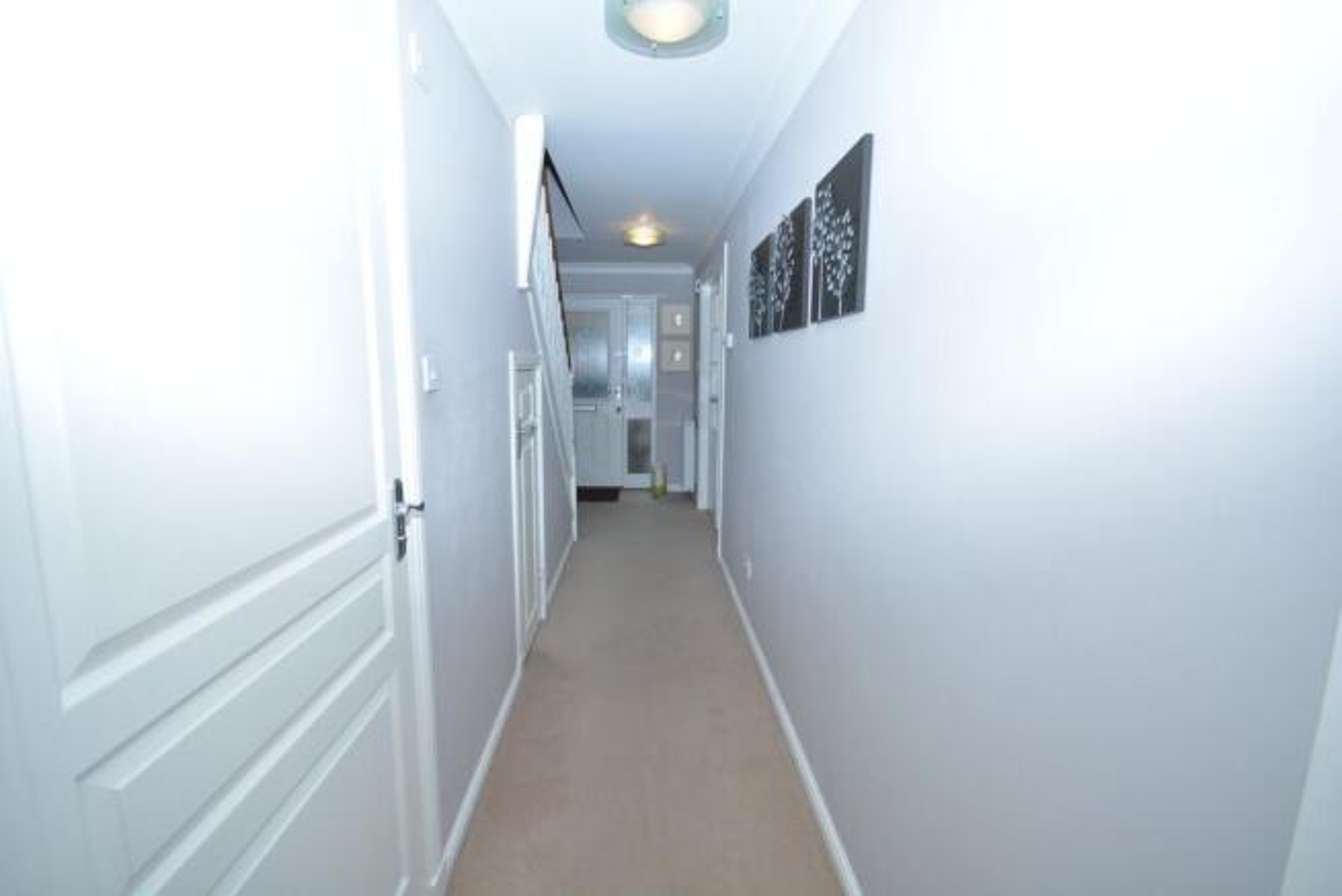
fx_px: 560
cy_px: 448
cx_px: 671
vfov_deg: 77.4
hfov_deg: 100.4
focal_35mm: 15
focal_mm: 10
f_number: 5.6
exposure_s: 1/125
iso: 320
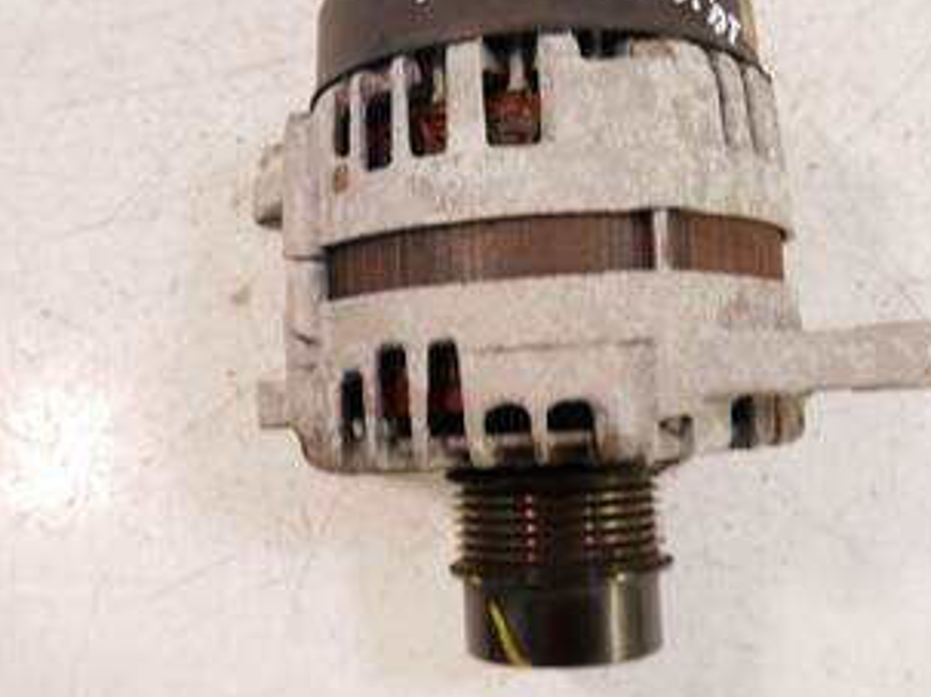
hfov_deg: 49.0
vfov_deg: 37.6
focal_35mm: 38
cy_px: 282
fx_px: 1022
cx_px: 482
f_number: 3.5
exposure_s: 1/60
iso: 500
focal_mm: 12
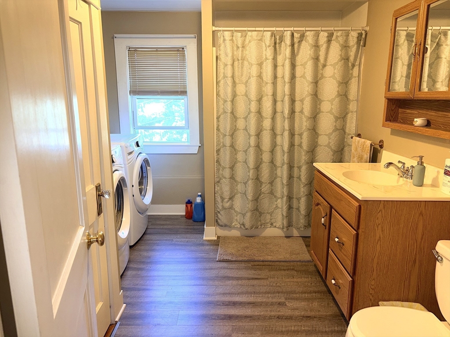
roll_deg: -0.3
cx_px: 225
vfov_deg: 53.1
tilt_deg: -12.0
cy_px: 168
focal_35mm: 26
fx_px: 338
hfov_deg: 67.3
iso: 40
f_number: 1.6
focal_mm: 5.96
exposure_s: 1/22
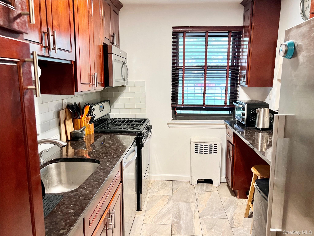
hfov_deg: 67.3
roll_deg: -0.3
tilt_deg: -9.5
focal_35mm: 26
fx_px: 236
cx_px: 157
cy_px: 118
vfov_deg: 53.1
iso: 200
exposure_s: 1/60
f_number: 1.5
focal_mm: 5.7
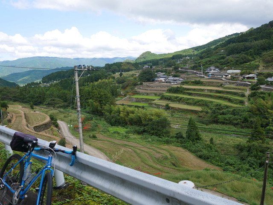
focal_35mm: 28
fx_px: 221
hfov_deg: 63.4
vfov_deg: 49.7
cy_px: 102
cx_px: 136
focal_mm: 14
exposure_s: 1/500
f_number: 5
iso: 200
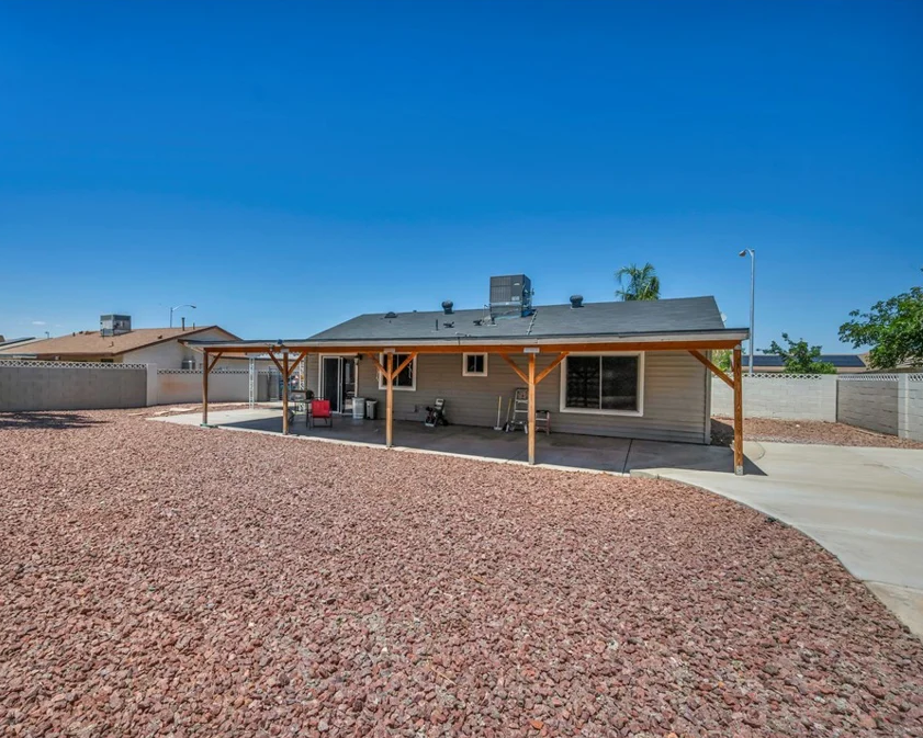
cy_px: 370
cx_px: 394
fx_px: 437
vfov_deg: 80.4
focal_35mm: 16
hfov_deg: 92.5
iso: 320
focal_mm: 14
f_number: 8
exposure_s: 1/2500
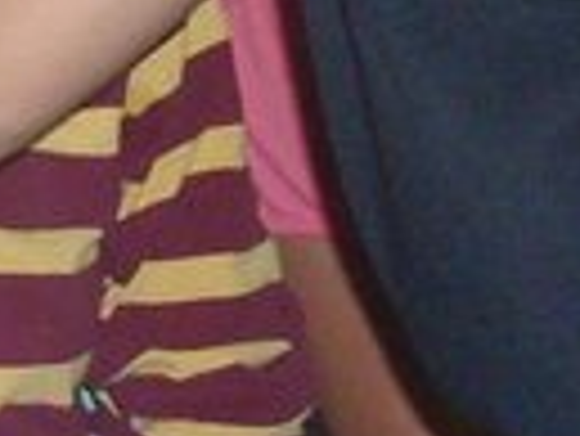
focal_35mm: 301
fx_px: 5048
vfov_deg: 4.9
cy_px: -81
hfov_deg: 6.5
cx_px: -414
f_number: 2.8
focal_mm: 6.3
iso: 100
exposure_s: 1/45
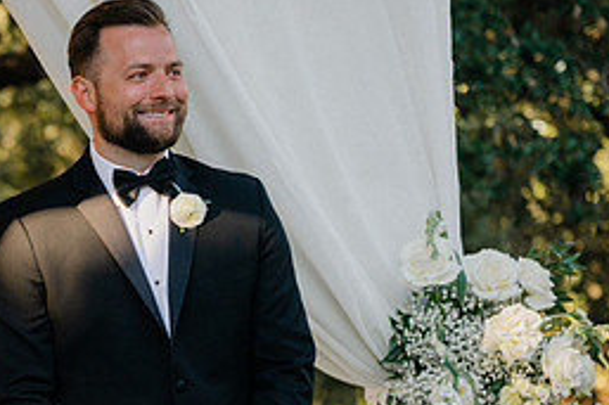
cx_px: 90
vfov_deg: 8.6
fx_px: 2671
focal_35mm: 158
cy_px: 378
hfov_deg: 12.9
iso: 200
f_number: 2.8
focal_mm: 70
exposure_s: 1/1000
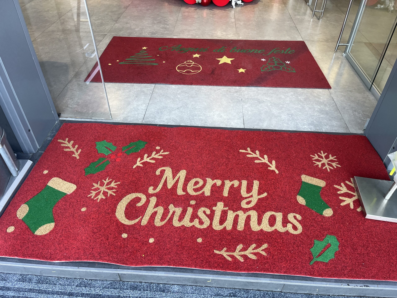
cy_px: 149
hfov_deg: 67.3
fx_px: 298
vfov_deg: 53.1
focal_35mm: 26
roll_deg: +0.0
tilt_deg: -42.1
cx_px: 198
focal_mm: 5.1
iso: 100
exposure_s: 1/121
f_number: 1.6
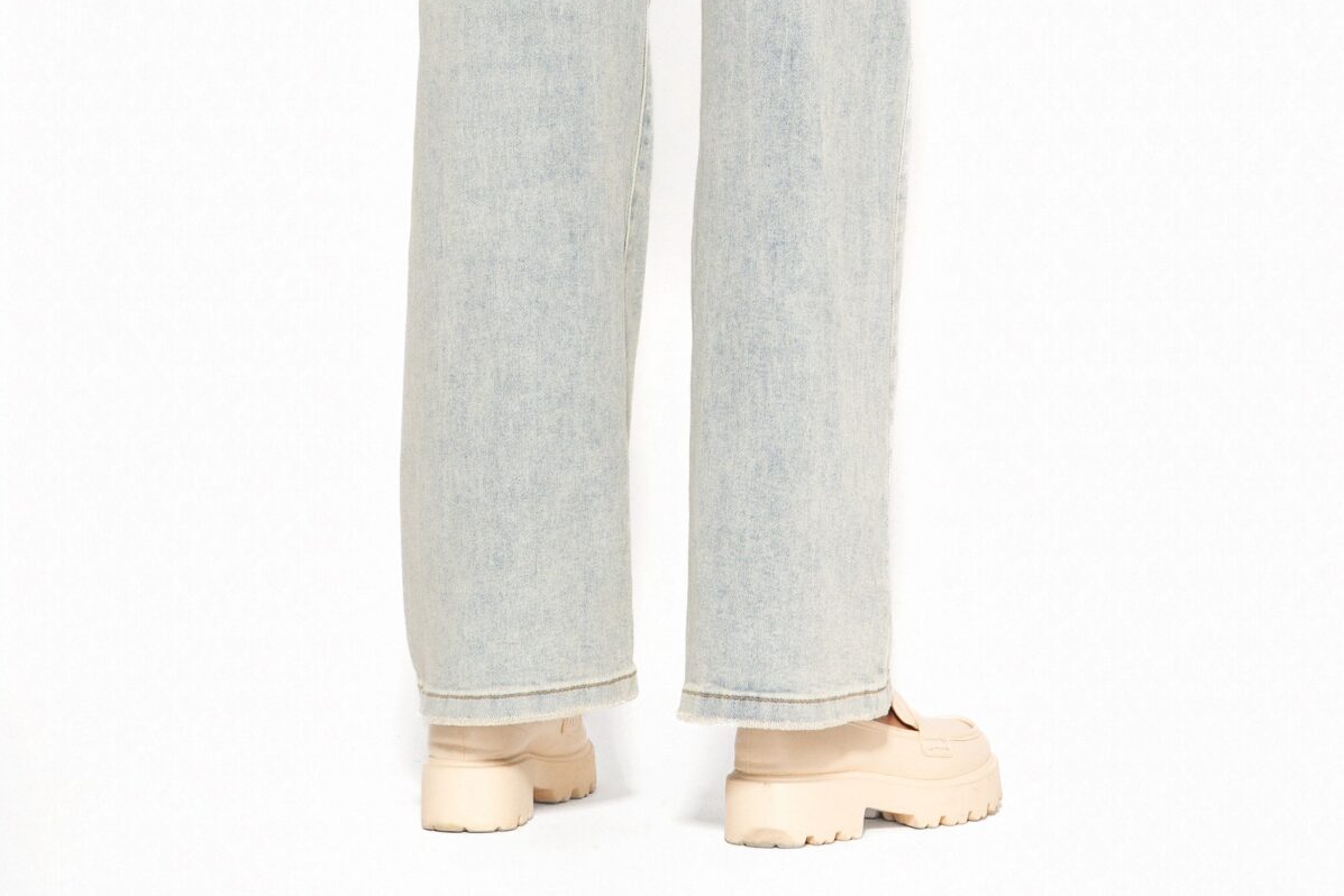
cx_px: 673
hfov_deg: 11.1
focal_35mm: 185
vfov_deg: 7.4
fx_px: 6906
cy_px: -6
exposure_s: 1/160
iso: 100
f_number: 9
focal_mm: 123
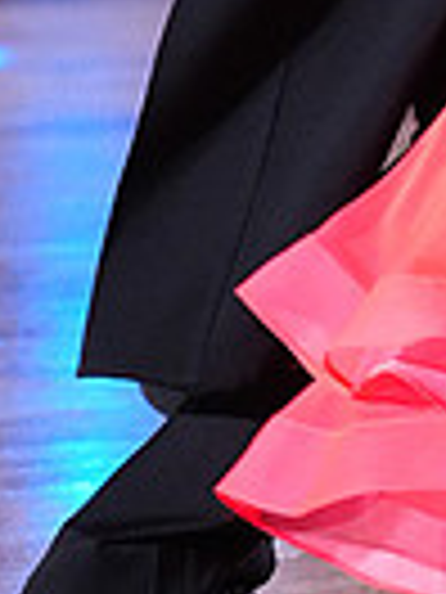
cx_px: 818
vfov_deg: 4.4
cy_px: -400
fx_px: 7679
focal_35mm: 447
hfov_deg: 3.3
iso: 8000
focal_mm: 106
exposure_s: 1/400
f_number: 4.5
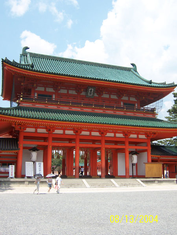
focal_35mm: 36
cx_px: 88
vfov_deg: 51.4
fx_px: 245
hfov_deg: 39.7
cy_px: 118
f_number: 4
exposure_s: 1/500
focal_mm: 5.6
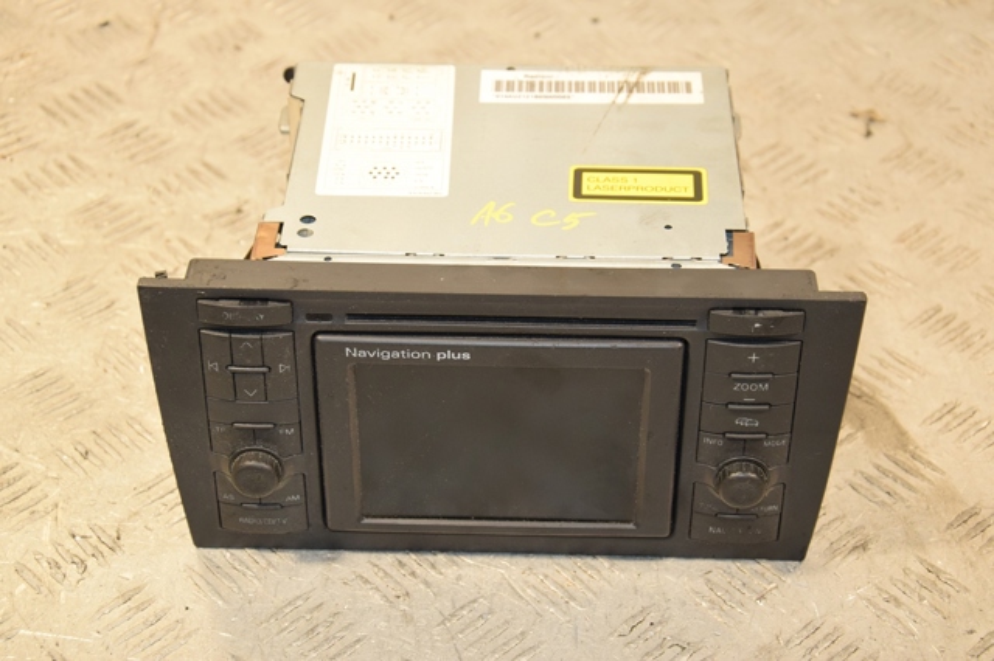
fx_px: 1987
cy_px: 330
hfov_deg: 28.1
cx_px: 497
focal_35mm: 72
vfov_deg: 18.9
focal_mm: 48
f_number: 6.3
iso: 800
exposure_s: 1/200
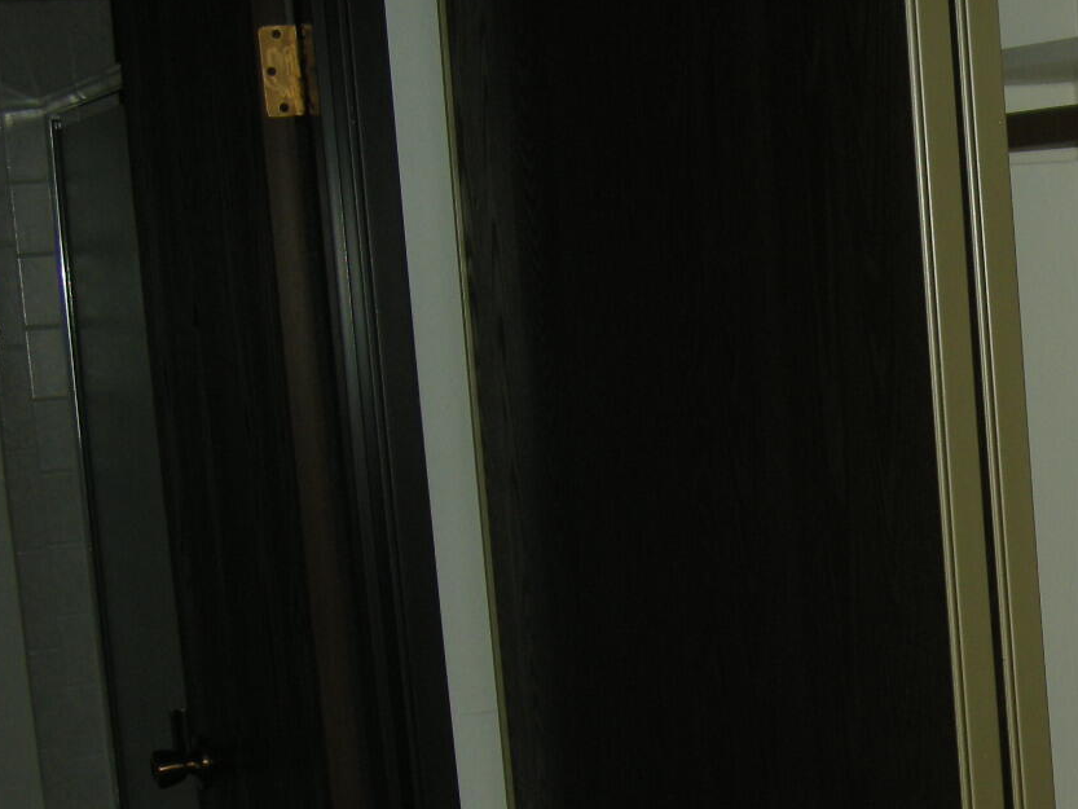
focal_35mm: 91
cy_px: 717
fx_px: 2834
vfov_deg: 16.1
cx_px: 1289
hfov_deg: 20.2
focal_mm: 7.9
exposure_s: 1/60
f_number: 2.8
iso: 75
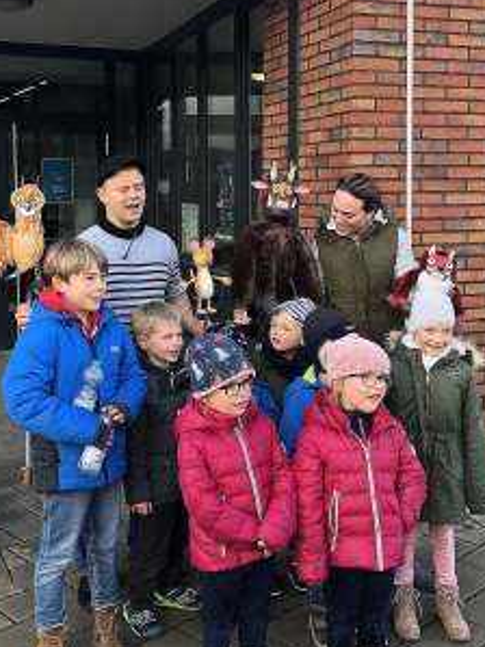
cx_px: 191
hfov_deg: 32.1
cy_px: 242
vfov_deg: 41.8
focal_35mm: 45
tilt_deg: -1.6
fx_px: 841
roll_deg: +0.5
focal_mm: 3.99
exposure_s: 1/120
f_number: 1.8
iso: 40
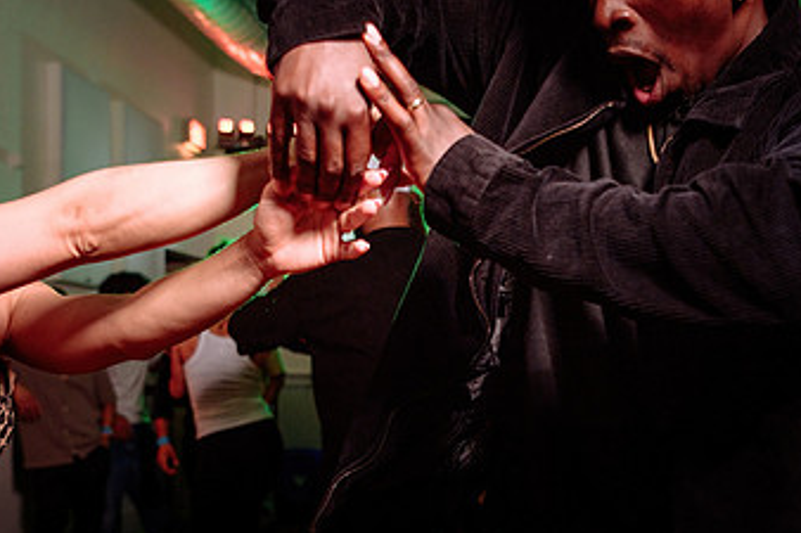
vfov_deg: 28.9
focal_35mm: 46
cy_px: 377
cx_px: 513
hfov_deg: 42.4
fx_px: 1023
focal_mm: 24
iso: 800
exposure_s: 1/80
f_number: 2.8
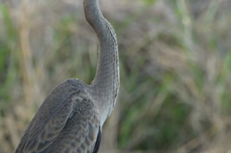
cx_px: 169
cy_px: 61
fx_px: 16720
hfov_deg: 0.8
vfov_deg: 0.5
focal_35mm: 2607
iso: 1250
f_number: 8
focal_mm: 800
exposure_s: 1/400
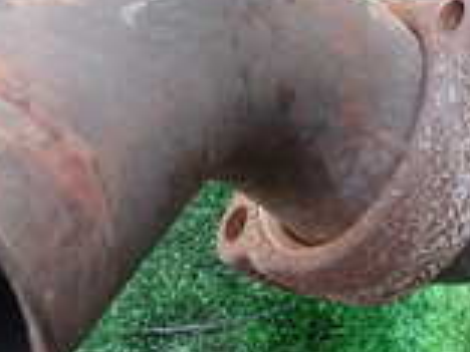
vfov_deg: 15.1
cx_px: 476
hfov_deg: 19.8
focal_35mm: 96
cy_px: -15
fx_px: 1303
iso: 100
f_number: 2.8
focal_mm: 4.5
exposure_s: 1/100
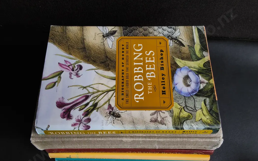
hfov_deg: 64.6
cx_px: 130
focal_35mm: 29
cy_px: 90
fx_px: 204
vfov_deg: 43.1
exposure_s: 1/159
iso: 32
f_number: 2
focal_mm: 2.87
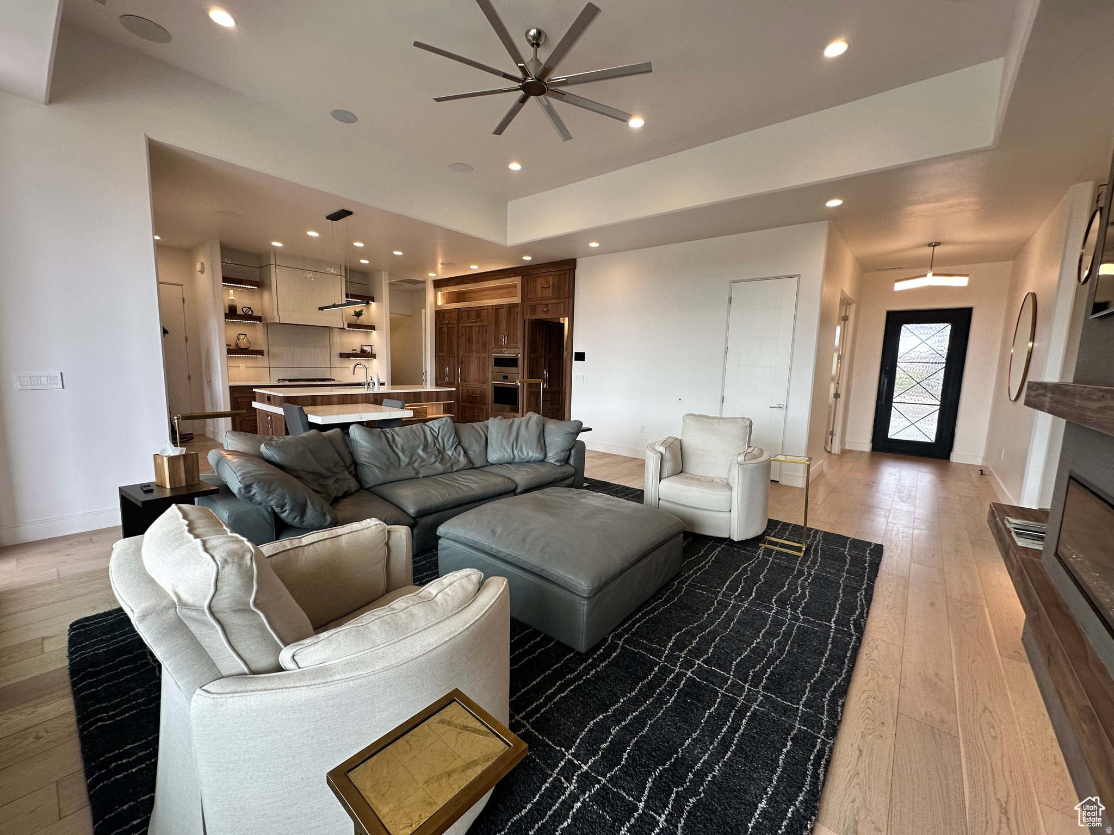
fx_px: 451
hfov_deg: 102.1
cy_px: 418
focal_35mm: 14
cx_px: 557
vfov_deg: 85.7
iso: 100
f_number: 2.2
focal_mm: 2.22
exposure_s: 1/120
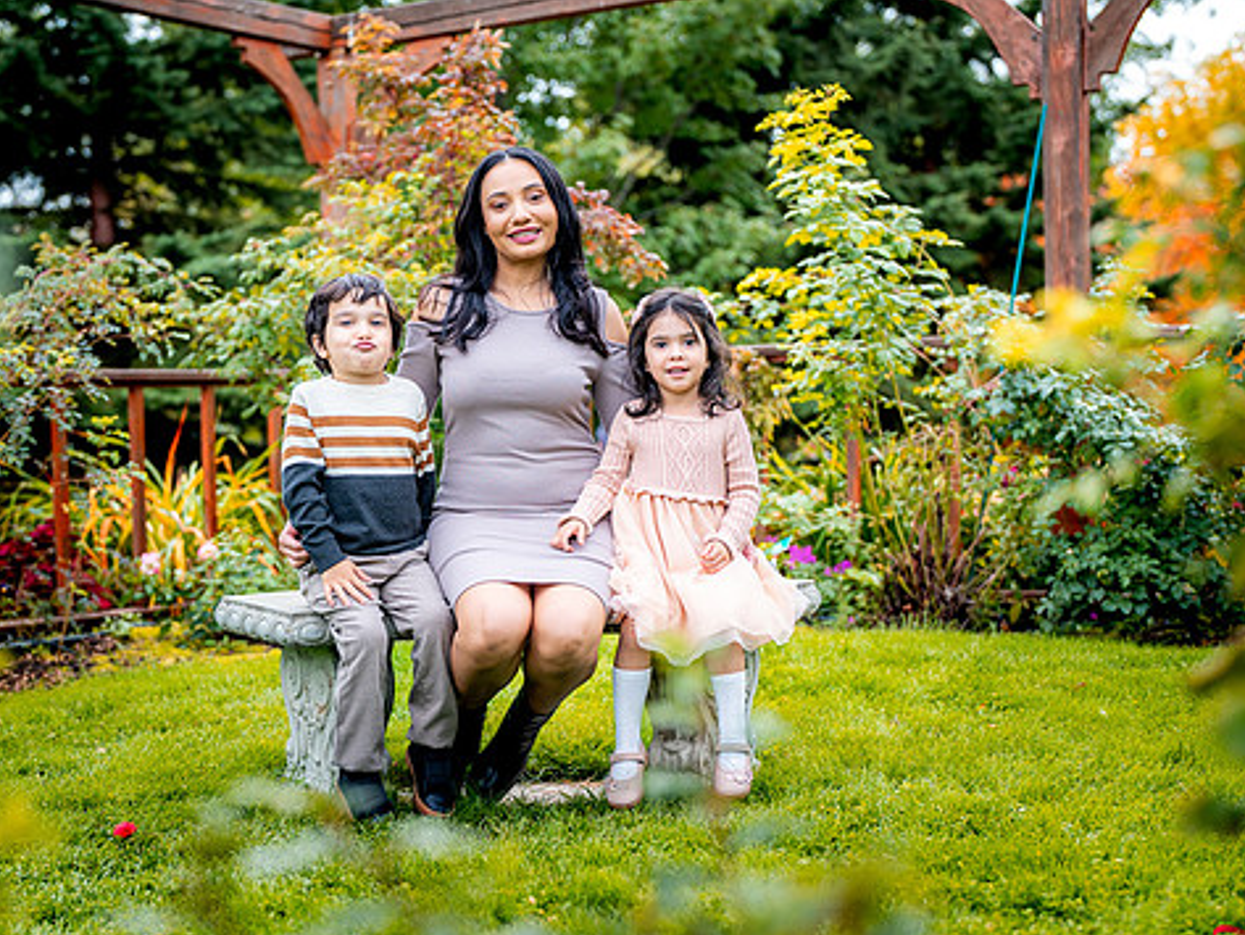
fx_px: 2123
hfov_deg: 32.7
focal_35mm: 59
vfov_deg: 24.8
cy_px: 507
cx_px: 545
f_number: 2
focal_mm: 50
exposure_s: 1/800
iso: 200
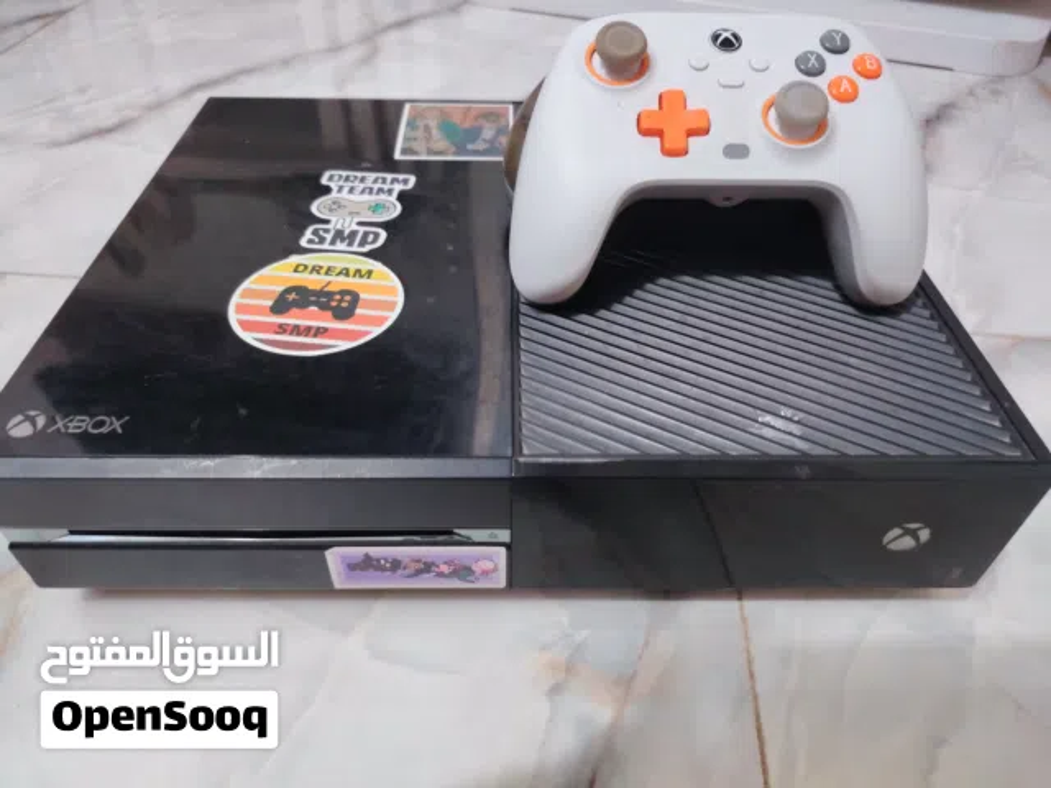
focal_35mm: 24
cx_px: 526
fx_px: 729
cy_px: 394
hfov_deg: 71.6
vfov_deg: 56.8
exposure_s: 1/100
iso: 3391
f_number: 1.75
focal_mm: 5.25
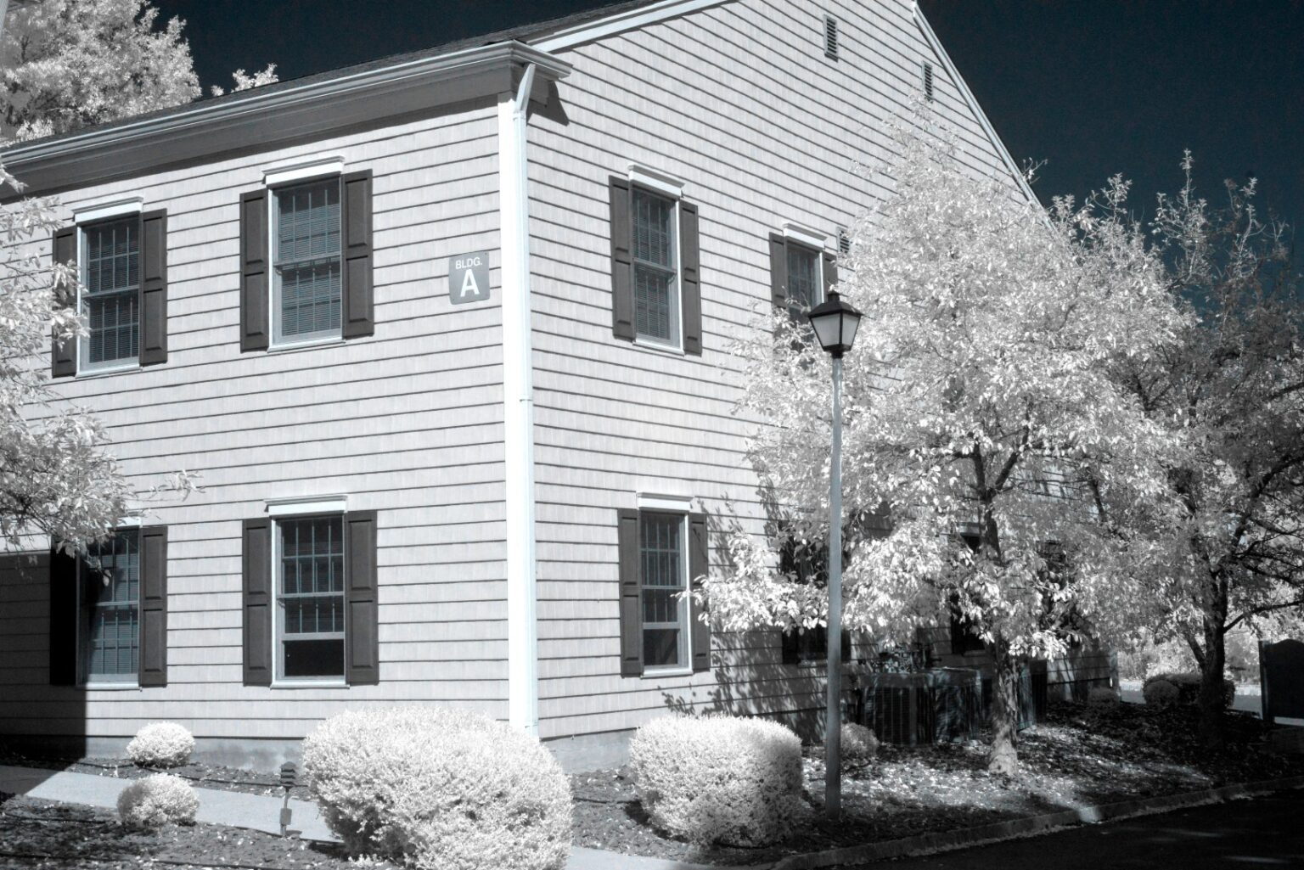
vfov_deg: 27.0
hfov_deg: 39.6
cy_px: 435
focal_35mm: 50
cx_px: 652
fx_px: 1812
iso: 6400
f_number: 14
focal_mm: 50
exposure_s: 1/4000
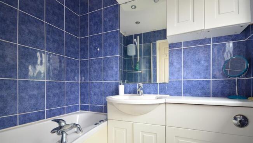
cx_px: 127
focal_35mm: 18
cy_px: 84
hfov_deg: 91.8
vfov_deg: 59.9
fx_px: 123
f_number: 5.6
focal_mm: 11.5
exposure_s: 1/20
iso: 400
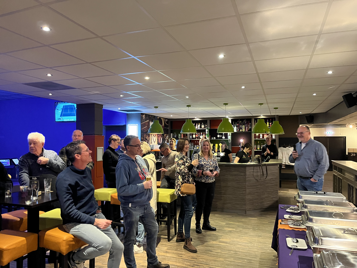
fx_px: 268
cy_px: 134
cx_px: 178
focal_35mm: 26
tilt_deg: +1.3
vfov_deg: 53.1
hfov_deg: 67.3
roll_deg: +0.9
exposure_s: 1/25
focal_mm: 5.1
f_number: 1.6
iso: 500
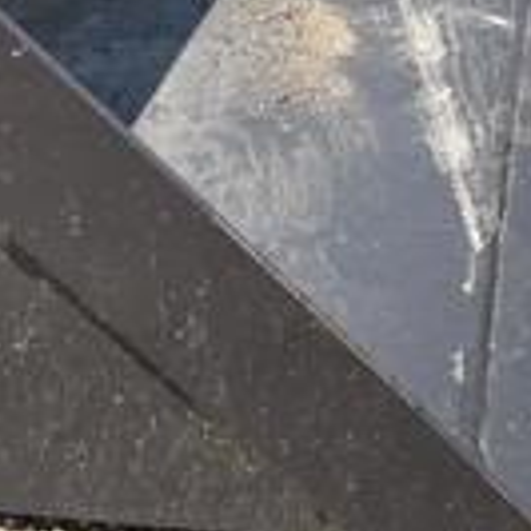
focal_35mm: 77
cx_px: 443
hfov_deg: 22.1
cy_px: 176
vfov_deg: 22.4
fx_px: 1336
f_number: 1.8
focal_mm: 3
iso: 25
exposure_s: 1/1675
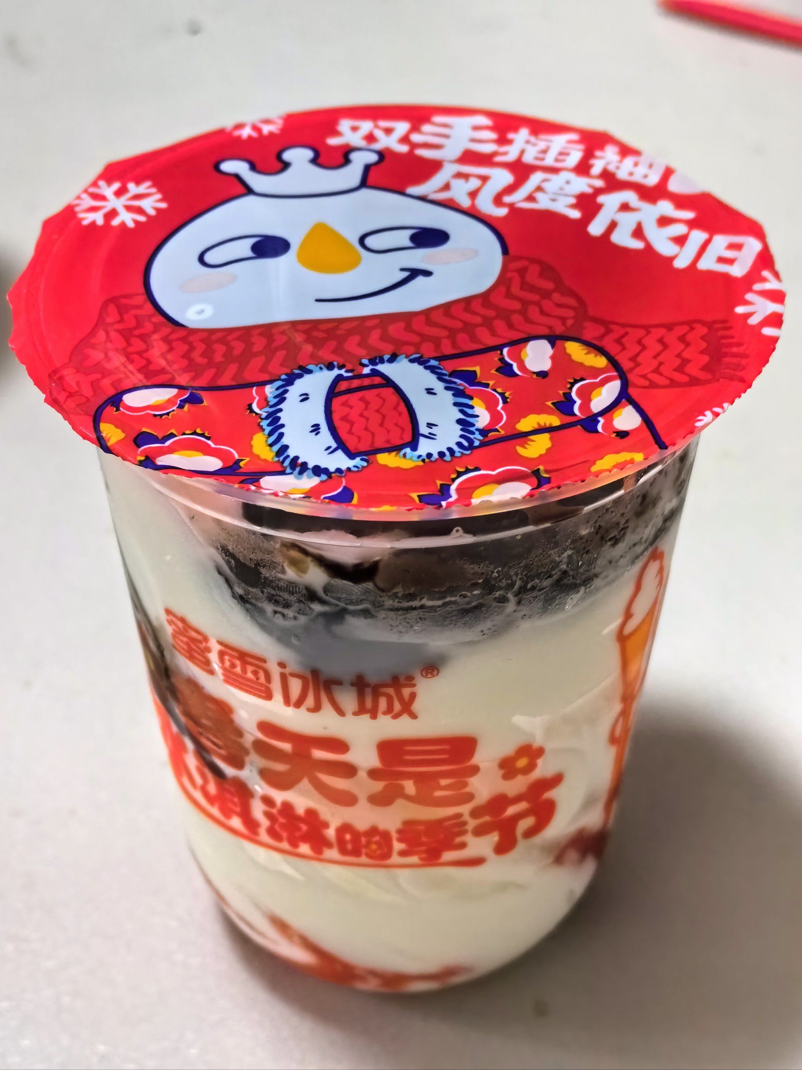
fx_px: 1730
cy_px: 535
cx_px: 401
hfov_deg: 26.1
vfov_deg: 34.4
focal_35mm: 56
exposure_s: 1/33.3
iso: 400
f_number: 2
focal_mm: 5.75
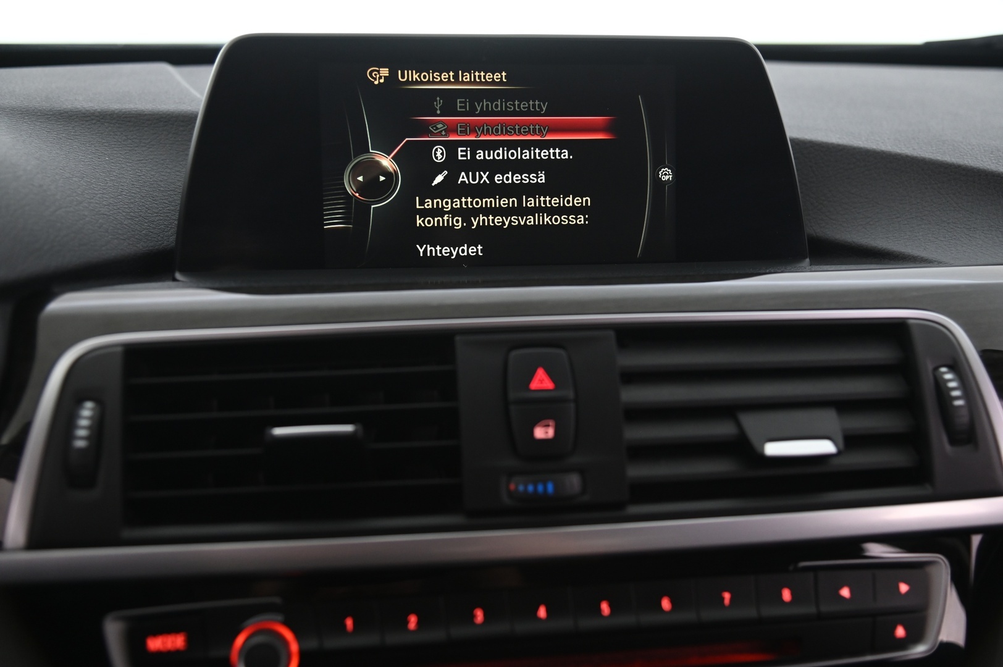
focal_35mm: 40
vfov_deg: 33.3
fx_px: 1114
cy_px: 334
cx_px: 502
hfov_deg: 48.5
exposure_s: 1/20
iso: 2000
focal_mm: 40
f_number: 4
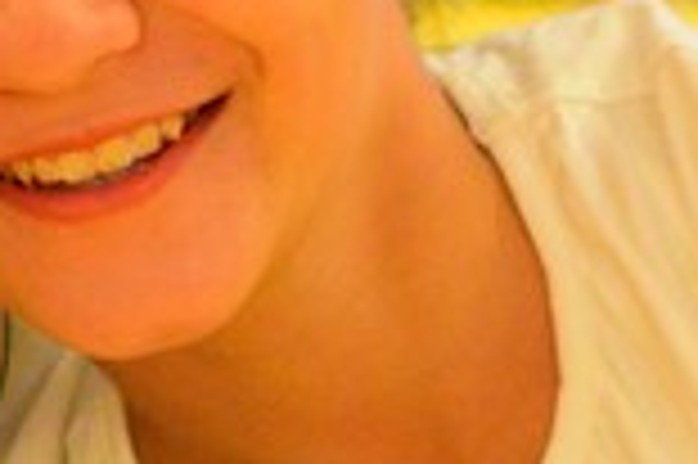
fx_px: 6727
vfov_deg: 3.9
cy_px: -151
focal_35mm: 347
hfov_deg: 5.9
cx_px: -122
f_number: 1.8
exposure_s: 1/200
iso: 2200
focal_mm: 35
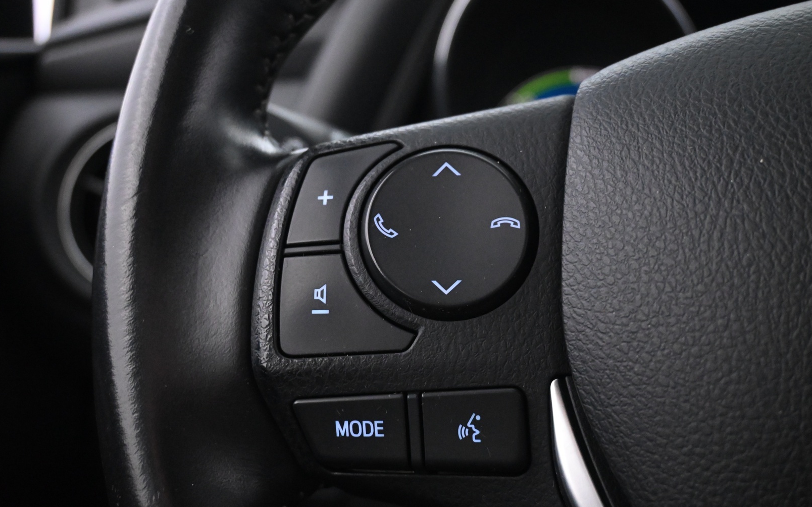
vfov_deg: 33.1
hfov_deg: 50.9
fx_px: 852
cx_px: 408
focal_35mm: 39
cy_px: 270
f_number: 4.2
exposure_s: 1/40
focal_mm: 25
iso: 5000
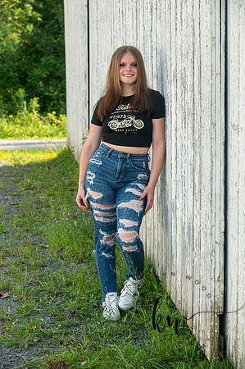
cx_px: 122
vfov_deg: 18.6
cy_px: 184
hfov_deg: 12.4
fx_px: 1125
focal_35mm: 110
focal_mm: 110
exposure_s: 1/250
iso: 400
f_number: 7.1
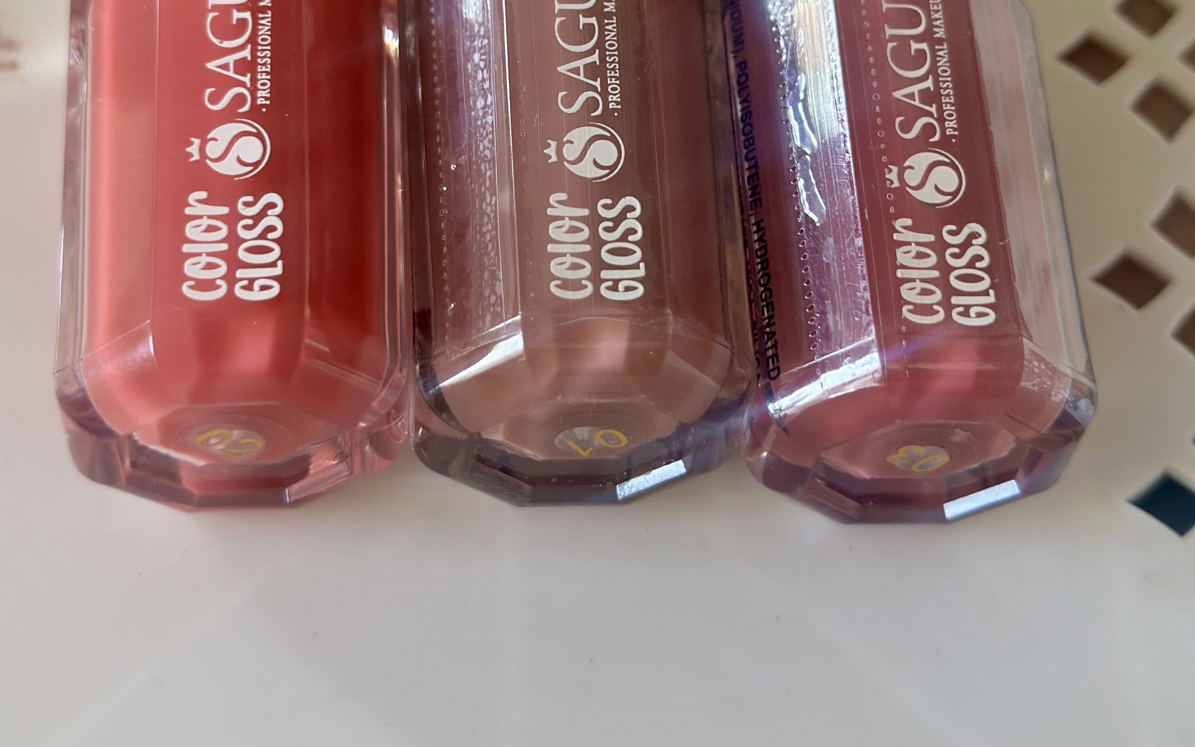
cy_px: 127
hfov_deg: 30.2
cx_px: 597
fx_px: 2215
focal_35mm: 68
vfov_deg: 18.9
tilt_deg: -62.0
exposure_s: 1/92
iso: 125
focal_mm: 6.86
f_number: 1.78
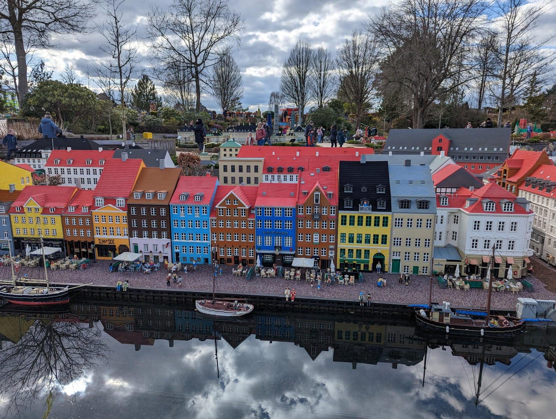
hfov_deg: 71.5
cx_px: 278
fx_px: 386
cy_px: 210
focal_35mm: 24
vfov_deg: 57.0
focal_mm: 6.81
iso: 28
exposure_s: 1/1471
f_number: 1.85
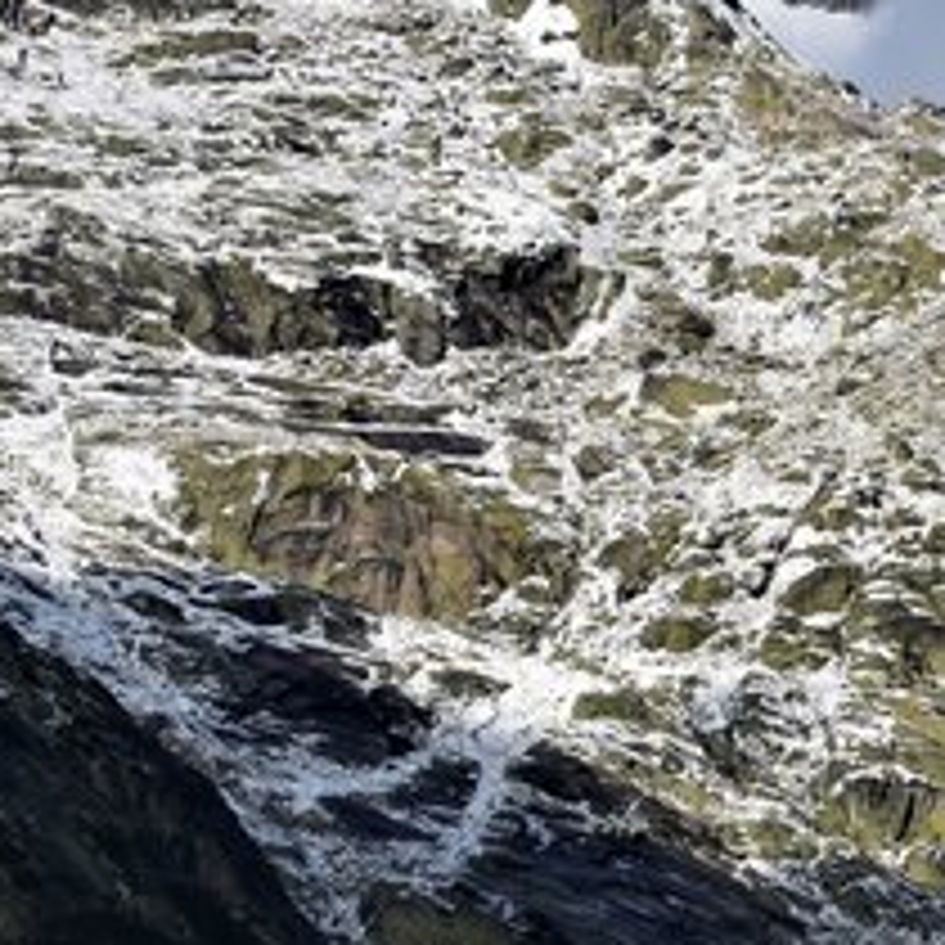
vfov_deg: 5.2
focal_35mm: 339
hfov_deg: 5.1
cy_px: 4
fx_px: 10470
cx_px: 1408
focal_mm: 70
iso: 320
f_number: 11
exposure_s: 1/500
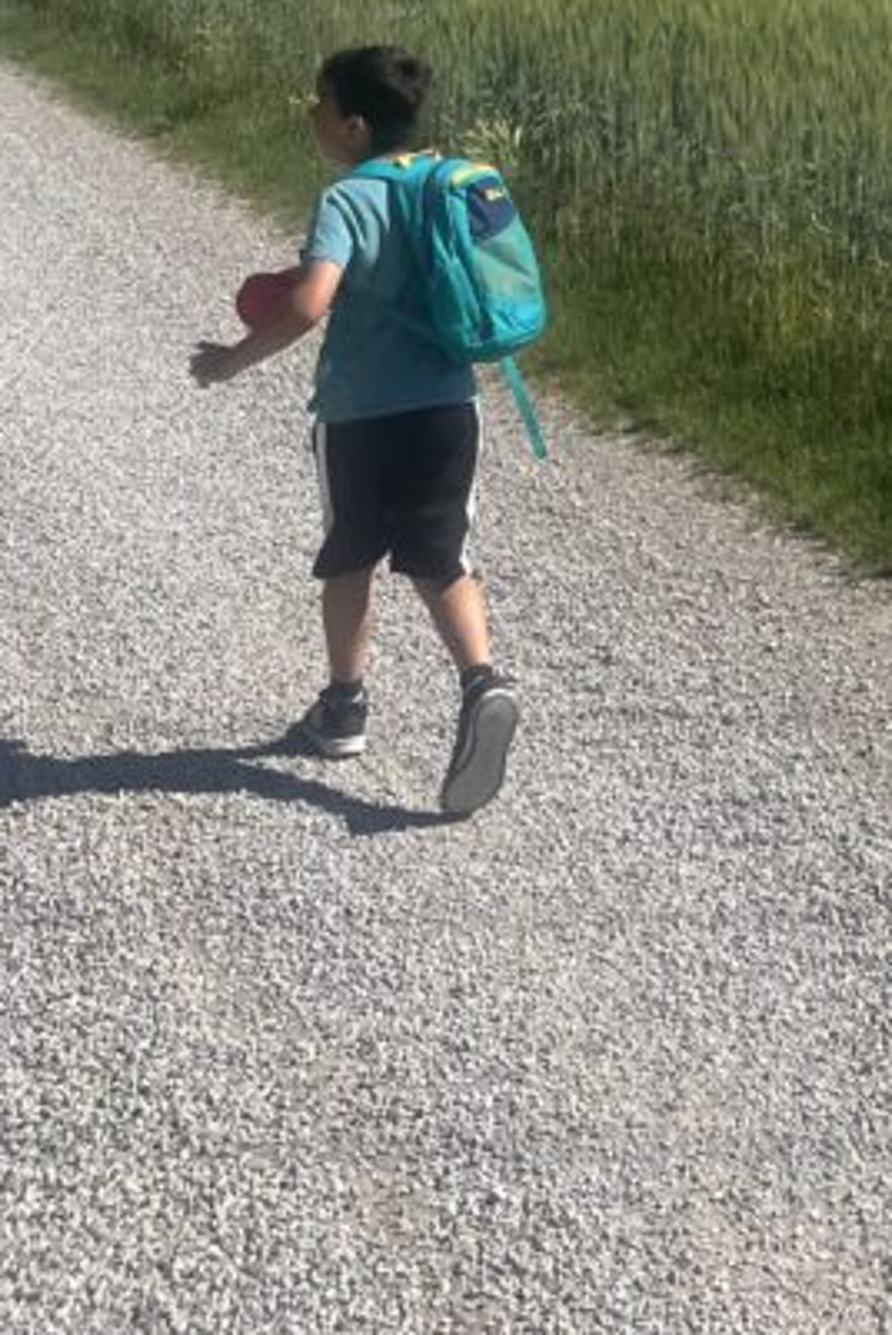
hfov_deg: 18.2
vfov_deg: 25.7
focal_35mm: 69
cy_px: -323
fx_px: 2560
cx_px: 1205
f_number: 1.6
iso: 50
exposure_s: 1/4310
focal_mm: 5.1
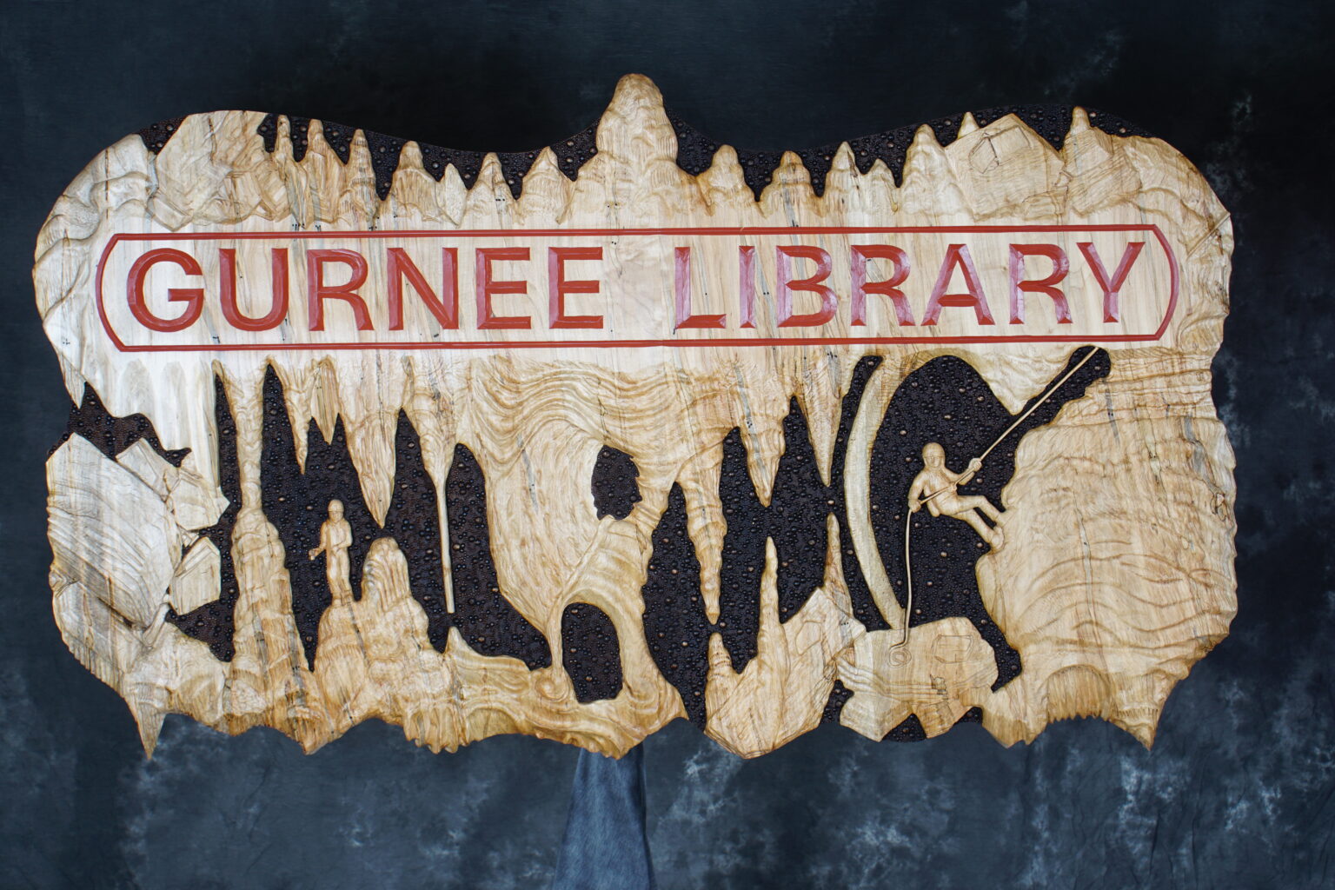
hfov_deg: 37.9
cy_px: 445
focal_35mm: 52
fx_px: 1947
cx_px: 668
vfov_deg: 25.8
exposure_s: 1/125
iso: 100
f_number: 8
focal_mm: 35
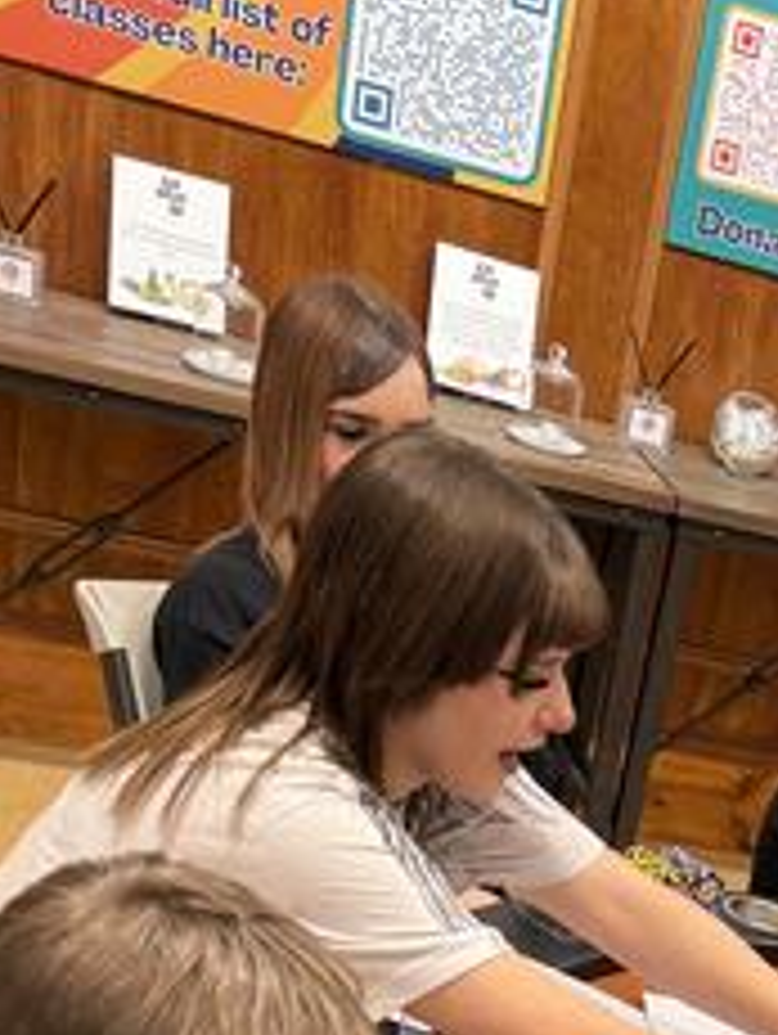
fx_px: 2184
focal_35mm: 73
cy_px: 1480
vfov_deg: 22.6
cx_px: 1032
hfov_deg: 18.7
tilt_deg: -30.4
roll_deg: -20.6
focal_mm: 6.76
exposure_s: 1/60
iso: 125
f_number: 1.78
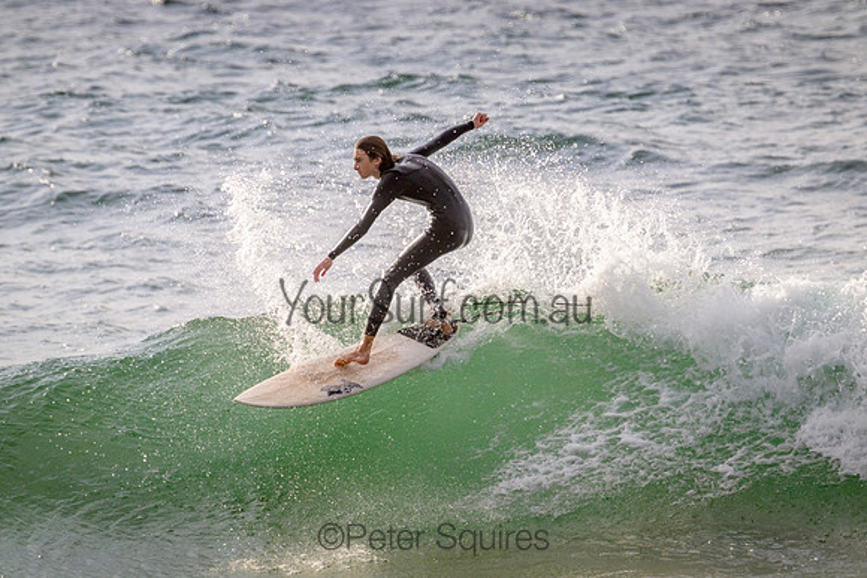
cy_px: 278
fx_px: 19991
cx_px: 450
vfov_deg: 1.7
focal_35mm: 830
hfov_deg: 2.5
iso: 720
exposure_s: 1/2000
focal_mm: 800
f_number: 11
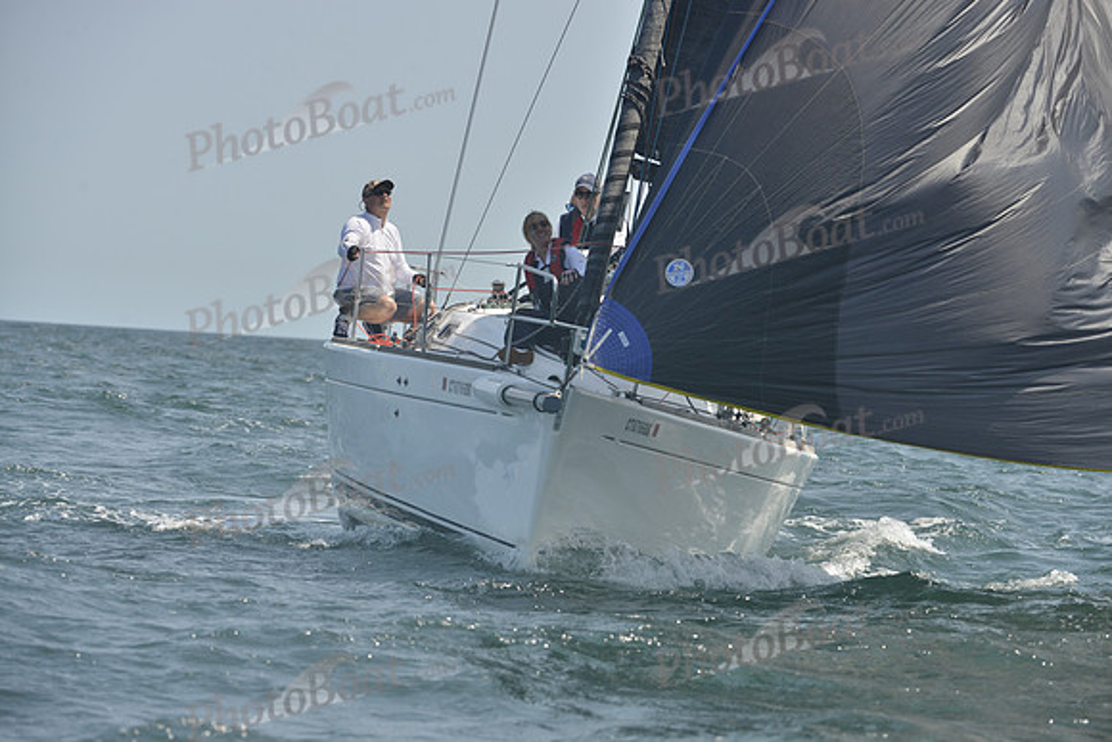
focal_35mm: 200
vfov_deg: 6.9
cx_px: 556
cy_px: 371
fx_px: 6179
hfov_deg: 10.3
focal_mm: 200
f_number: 7.1
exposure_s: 1/1000
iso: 280
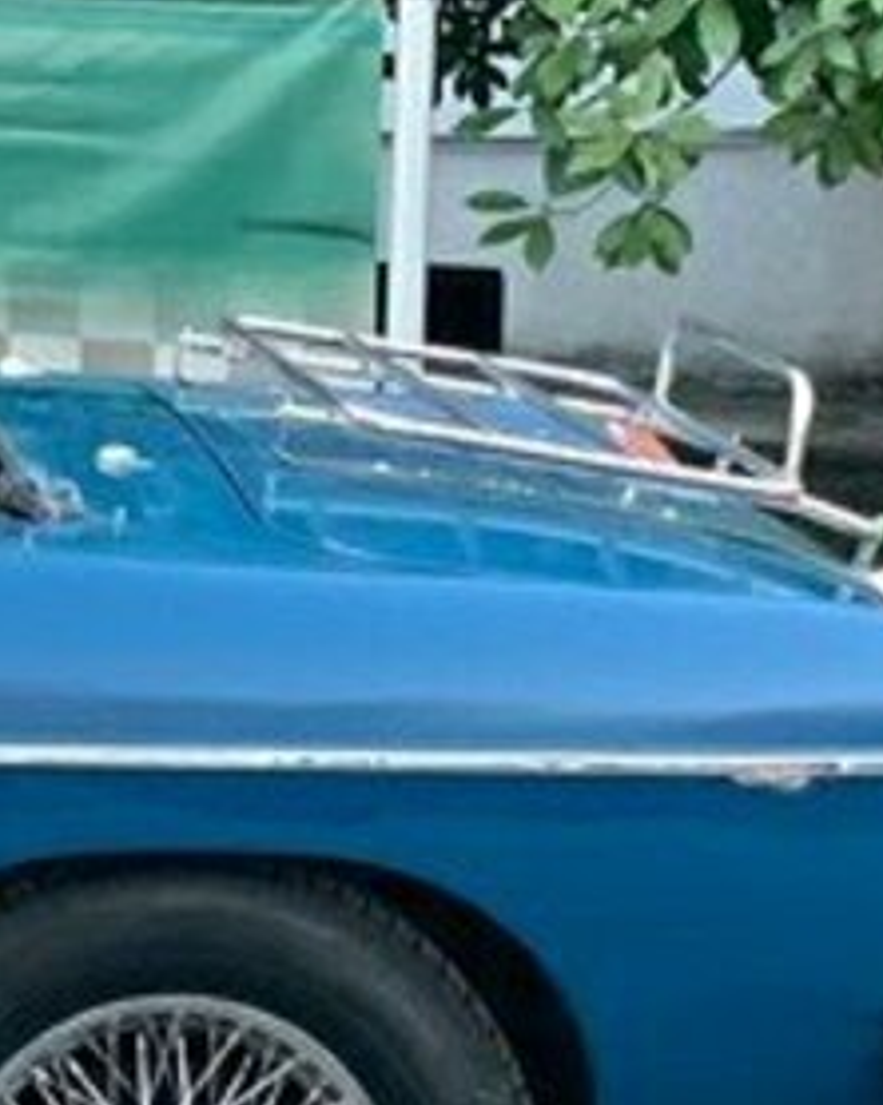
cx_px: -1062
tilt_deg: -8.4
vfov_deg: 8.8
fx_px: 7162
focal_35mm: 219
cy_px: 739
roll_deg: -1.6
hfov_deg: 6.8
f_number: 2.4
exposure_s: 1/122
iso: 125
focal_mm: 6
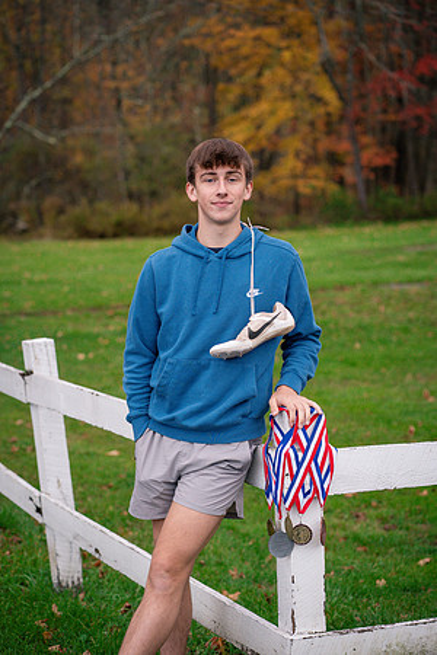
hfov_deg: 16.1
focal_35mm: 85
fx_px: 1548
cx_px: 218
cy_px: 328
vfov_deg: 23.9
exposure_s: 1/320
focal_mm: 85
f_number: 3.5
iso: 800
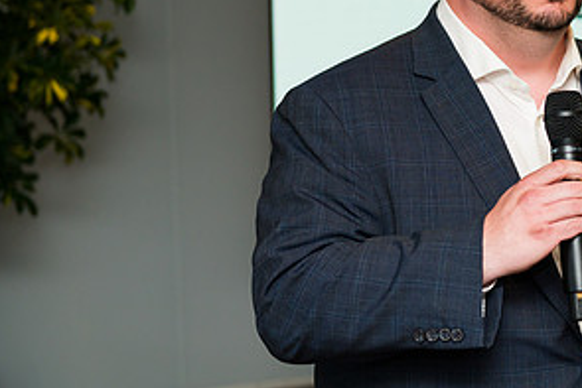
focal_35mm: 110
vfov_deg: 12.4
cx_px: 537
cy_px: 43
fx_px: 1779
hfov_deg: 18.2
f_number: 4
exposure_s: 1/400
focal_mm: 56
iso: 640
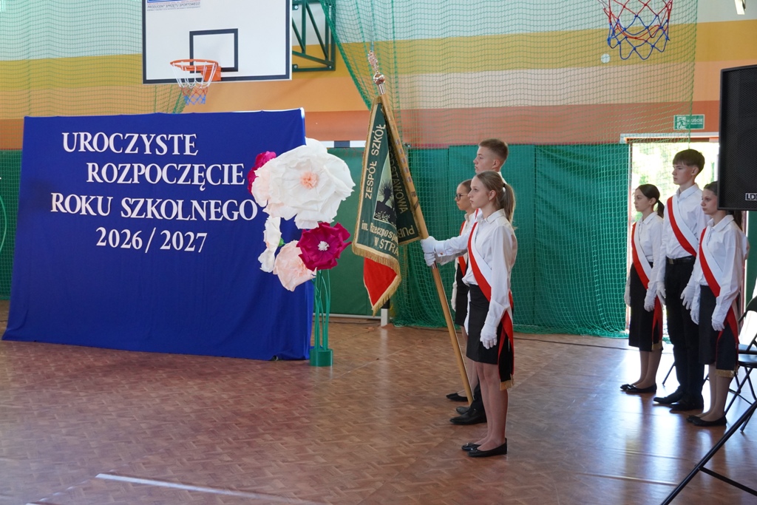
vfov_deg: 28.1
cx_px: 378
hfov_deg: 41.1
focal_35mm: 48
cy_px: 252
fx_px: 1009
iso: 2000
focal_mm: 32
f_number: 4.5
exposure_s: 1/160
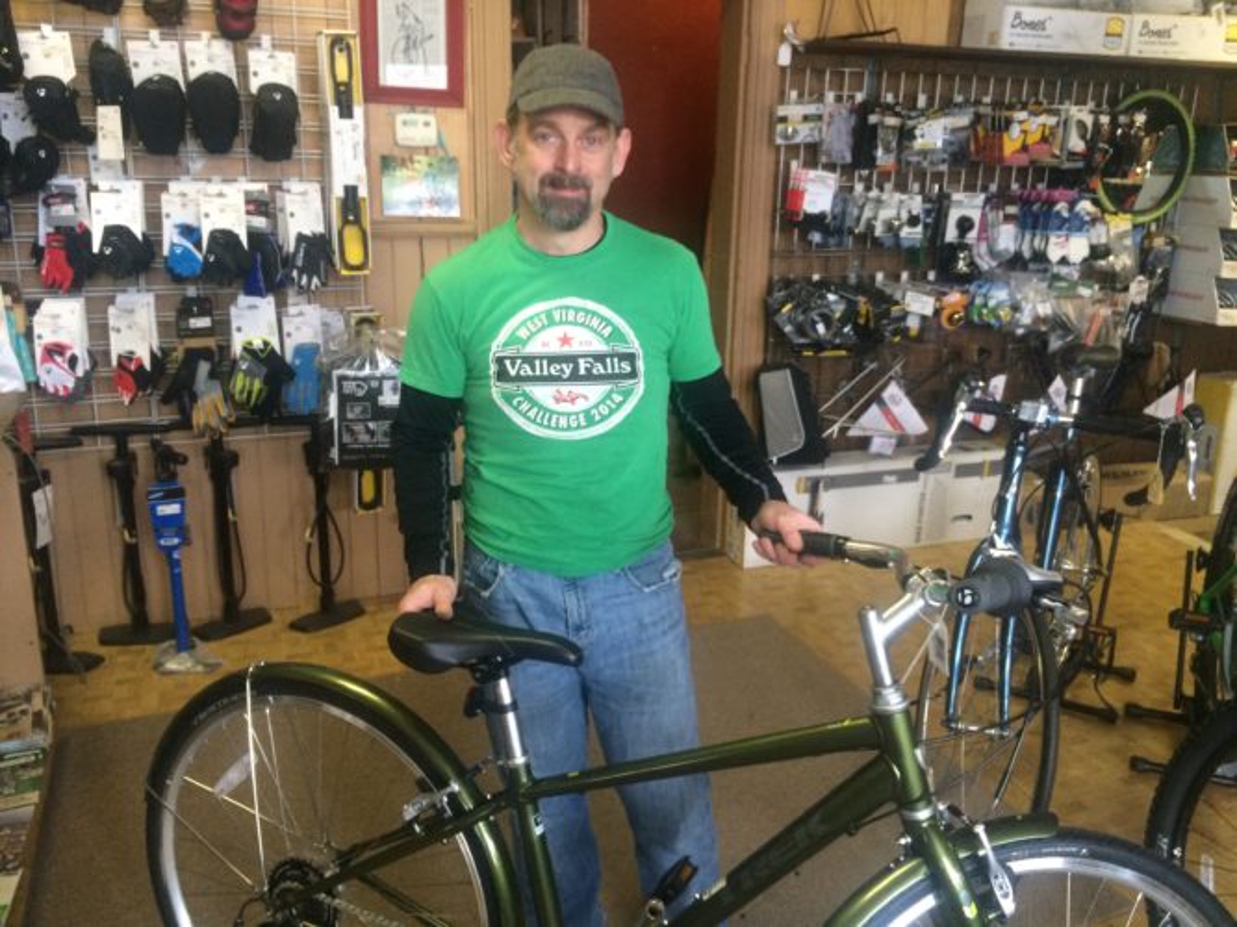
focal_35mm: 29
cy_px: 464
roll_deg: -0.9
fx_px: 1036
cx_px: 618
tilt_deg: -14.4
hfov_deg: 61.7
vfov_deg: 48.2
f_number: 2.2
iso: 200
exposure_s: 1/30
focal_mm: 4.15
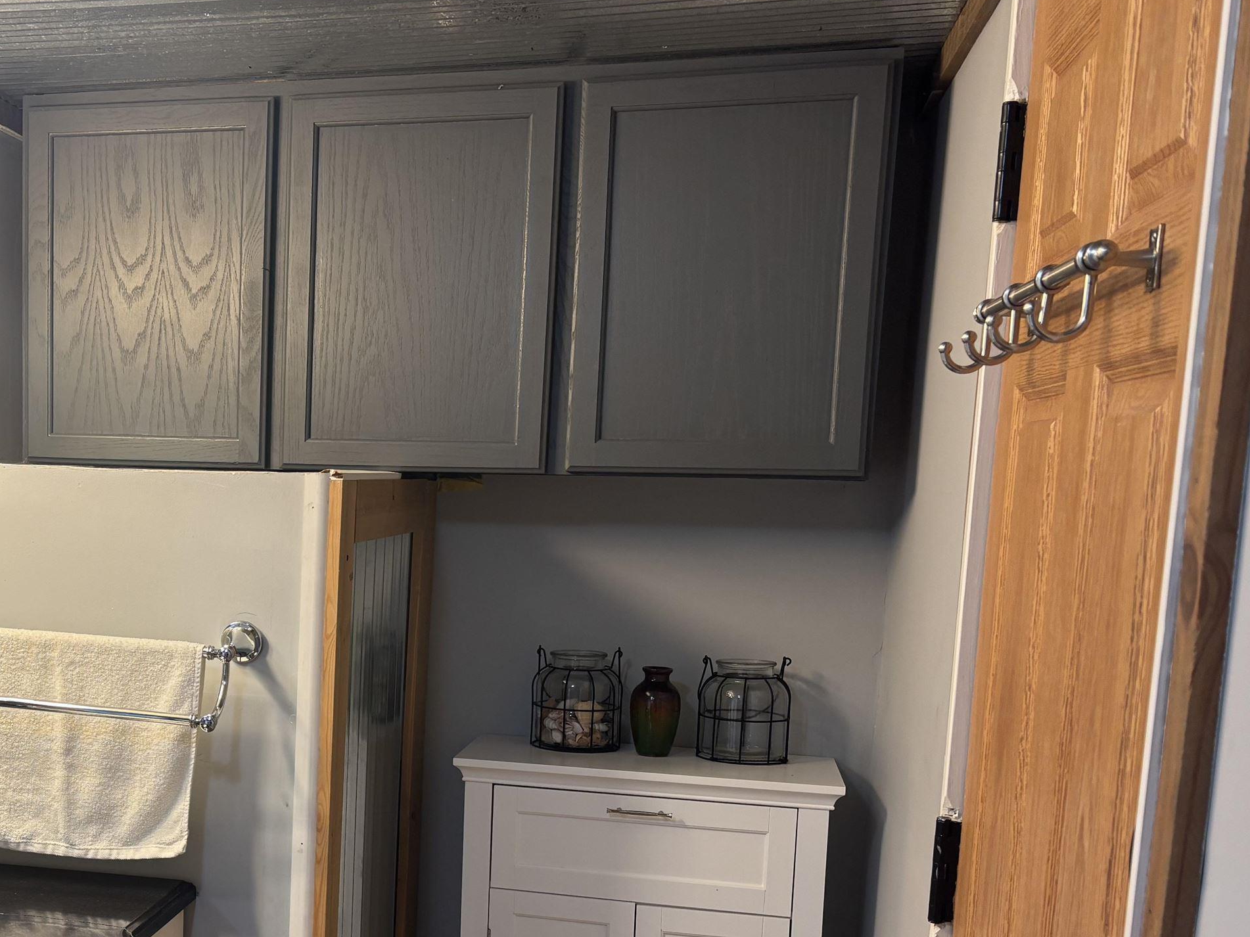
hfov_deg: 42.8
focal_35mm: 42
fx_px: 1516
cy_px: 664
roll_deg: -1.2
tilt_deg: -8.4
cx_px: 251
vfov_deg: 33.9
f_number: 1.6
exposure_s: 1/60
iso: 80
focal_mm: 5.96
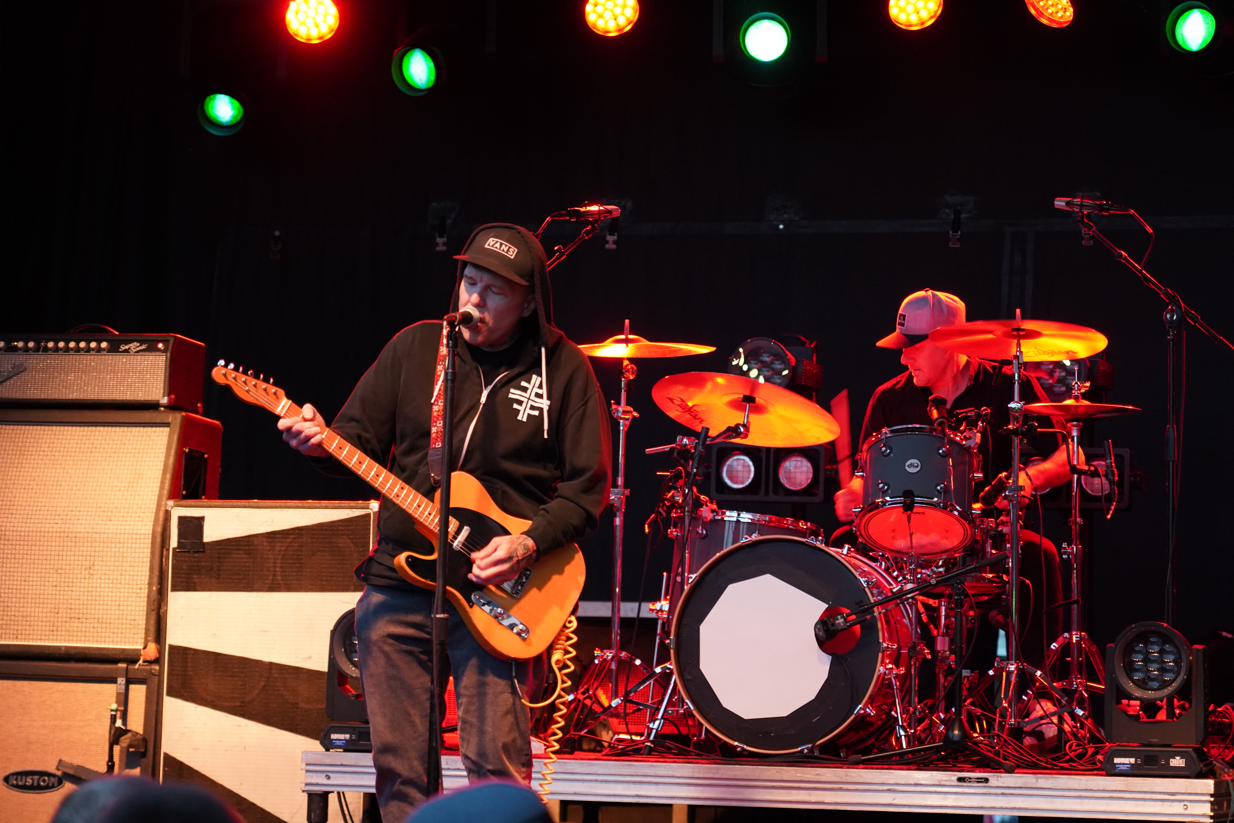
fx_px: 3599
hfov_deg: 19.5
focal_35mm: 105
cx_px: 617
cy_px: 412
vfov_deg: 13.0
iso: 5000
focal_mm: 105
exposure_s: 1/160
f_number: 4
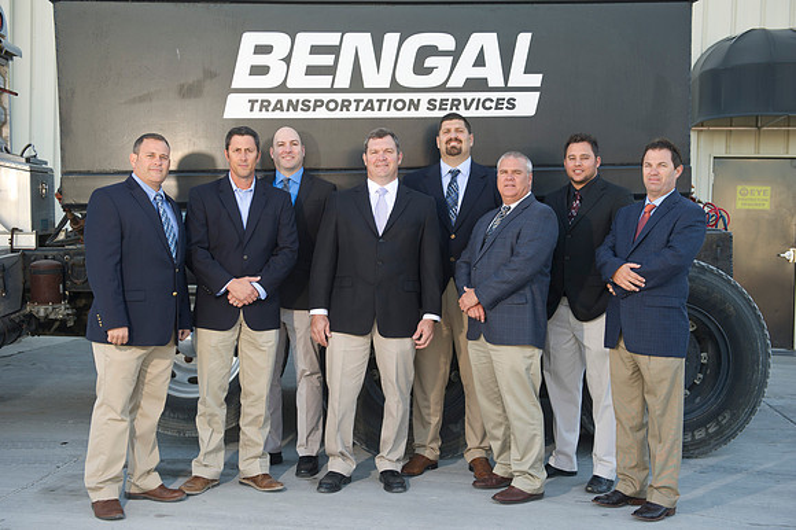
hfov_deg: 41.1
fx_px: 1061
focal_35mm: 48
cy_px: 265
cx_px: 398
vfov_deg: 28.0
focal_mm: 48
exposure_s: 1/160
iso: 200
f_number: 5
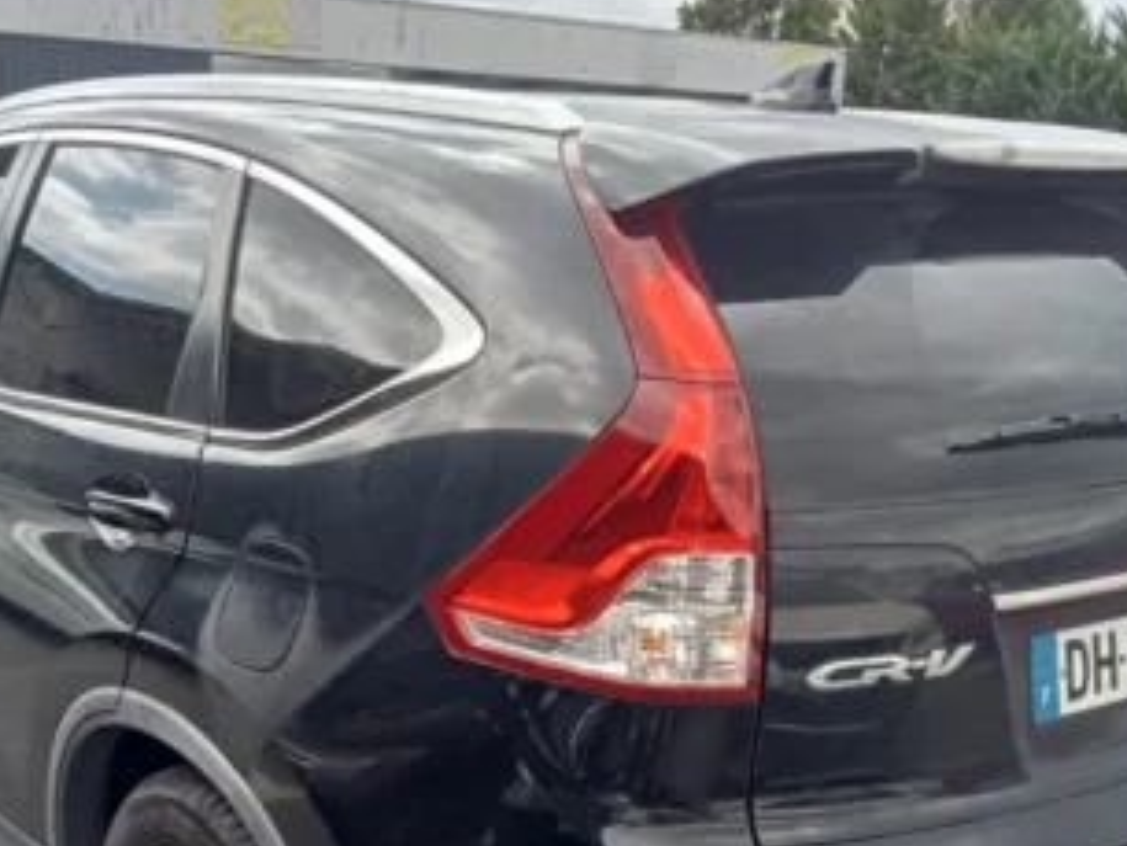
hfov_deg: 34.9
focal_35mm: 55
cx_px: 573
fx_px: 1791
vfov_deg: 26.2
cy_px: 654
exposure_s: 1/332
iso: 100
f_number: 2.2
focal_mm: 3.46
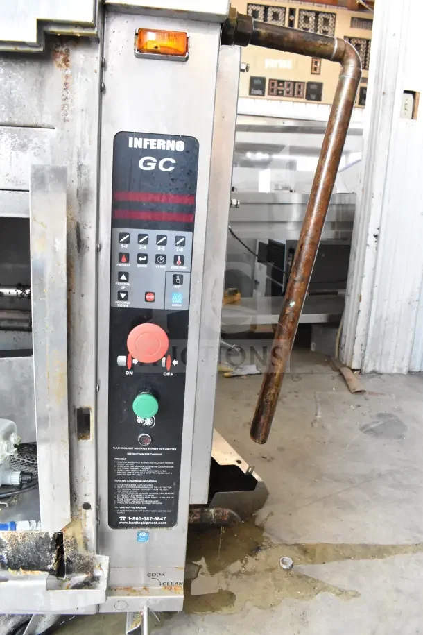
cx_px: 212
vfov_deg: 67.4
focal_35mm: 27
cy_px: 318
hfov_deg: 47.9
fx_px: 476
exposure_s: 1/125
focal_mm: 18
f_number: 5.6
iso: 6400
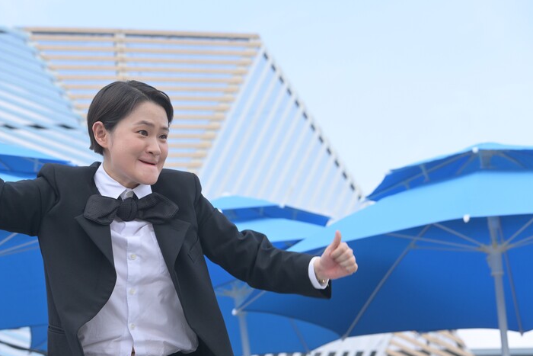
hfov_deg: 15.2
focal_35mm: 135
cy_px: 227
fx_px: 1999
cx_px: 201
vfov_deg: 10.2
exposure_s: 1/640
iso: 400
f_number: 4.5
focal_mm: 105
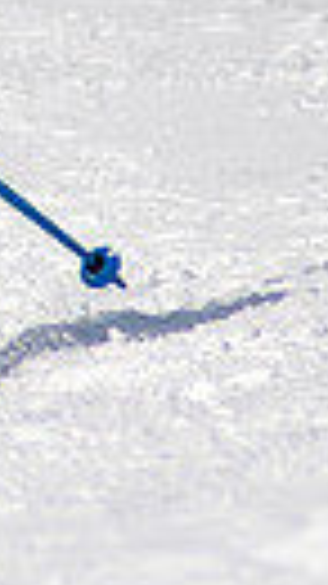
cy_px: -373
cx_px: -680
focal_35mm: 2722
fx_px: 42142
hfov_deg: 0.4
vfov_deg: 0.8
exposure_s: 1/6400
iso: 100
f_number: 2.8
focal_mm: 300
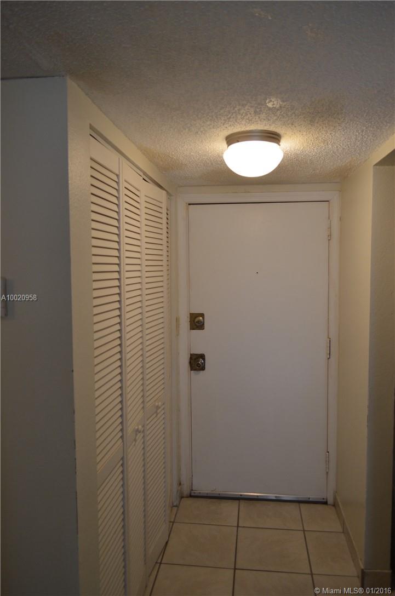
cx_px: 198
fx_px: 446
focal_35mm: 27
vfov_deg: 67.5
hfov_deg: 47.8
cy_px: 298
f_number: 4
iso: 560
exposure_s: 1/60
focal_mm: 18
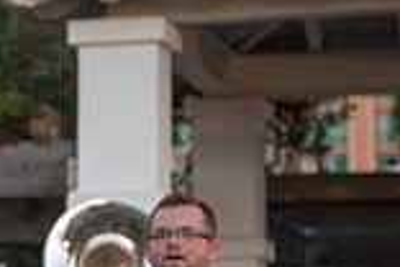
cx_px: -203
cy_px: 243
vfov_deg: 5.9
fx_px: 2566
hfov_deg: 8.7
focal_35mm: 231
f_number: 3.2
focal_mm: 62
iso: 2000
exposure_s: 1/800
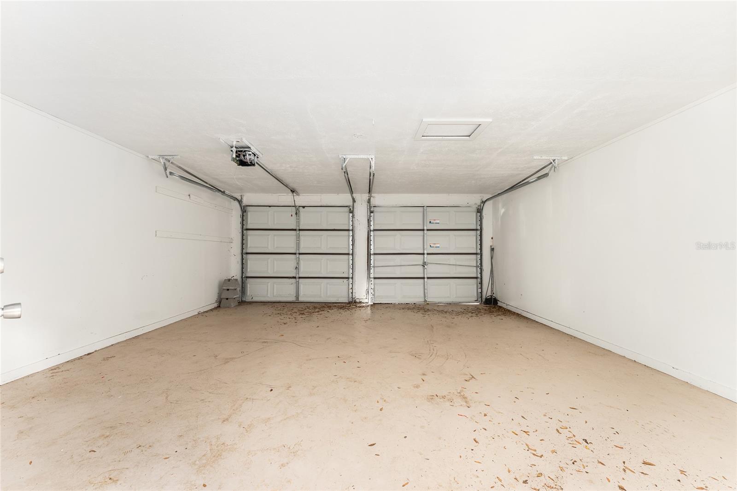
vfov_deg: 81.2
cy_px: 246
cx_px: 368
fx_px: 287
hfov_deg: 104.3
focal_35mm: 14
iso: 400
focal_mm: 14
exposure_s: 1
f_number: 7.1
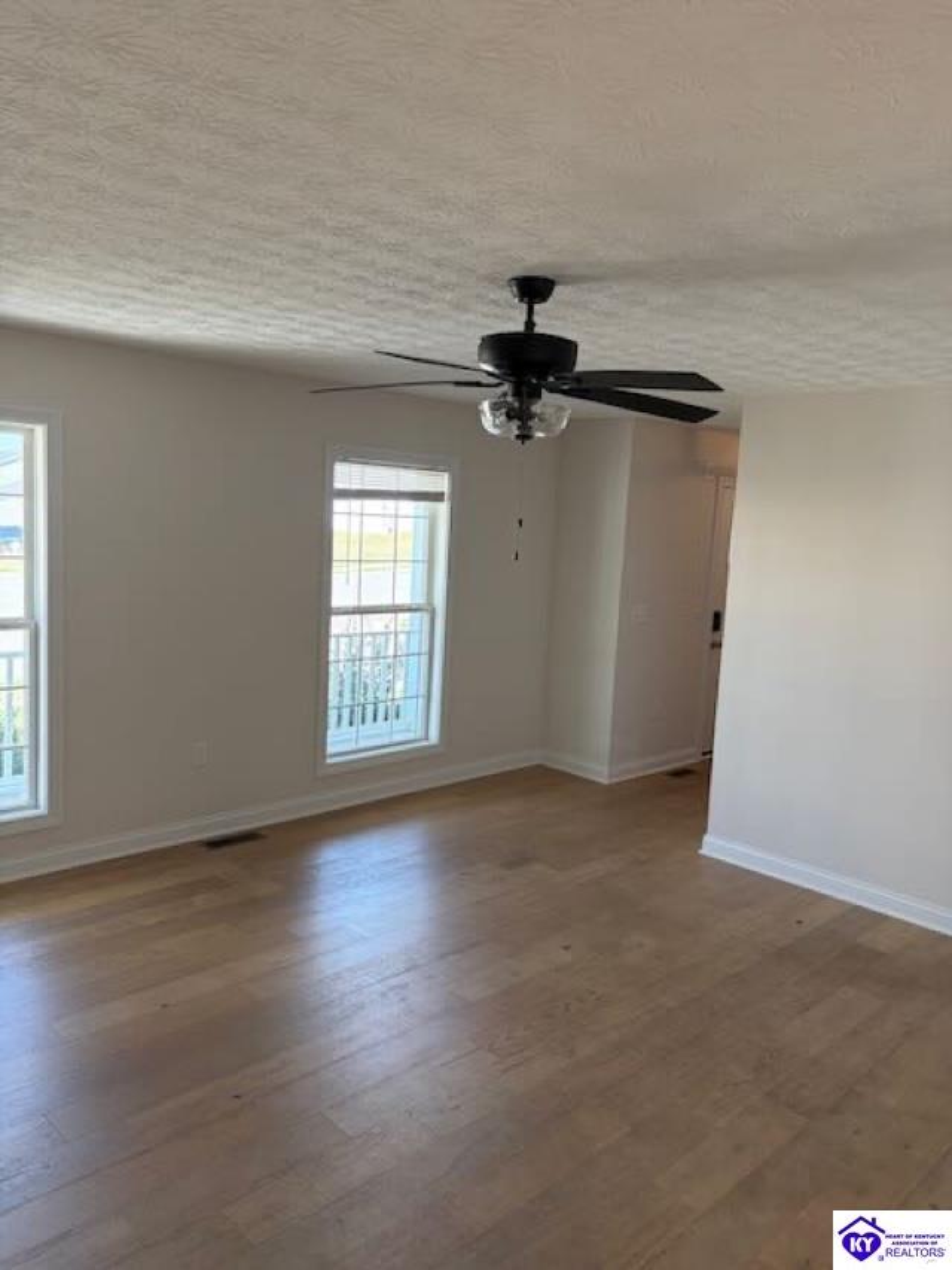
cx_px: 476
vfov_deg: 67.3
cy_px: 635
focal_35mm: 26
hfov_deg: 53.1
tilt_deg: -4.0
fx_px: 953
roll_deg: -3.2
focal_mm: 5.96
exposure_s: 1/126
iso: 125
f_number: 1.6
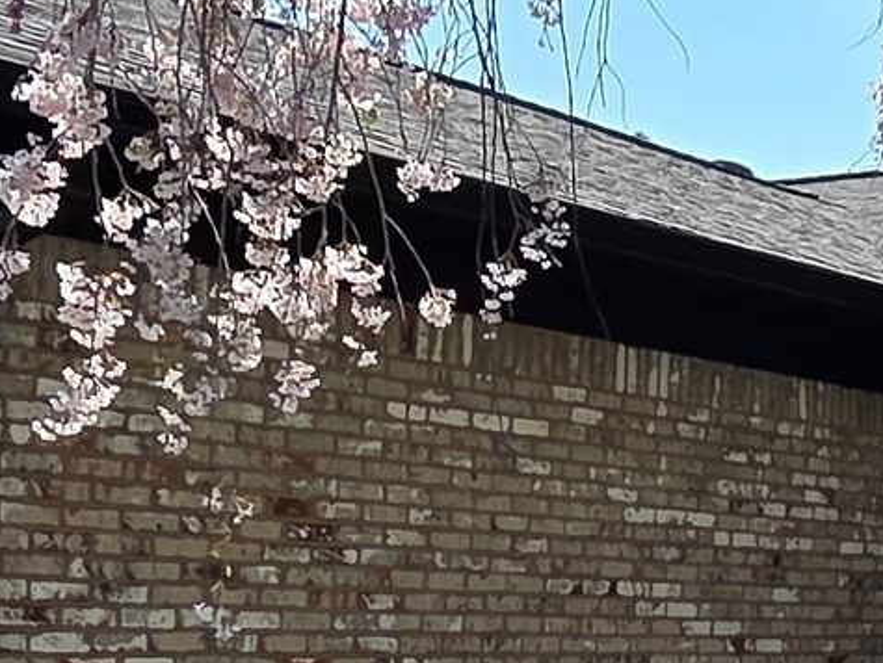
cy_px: 609
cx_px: 1039
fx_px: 2144
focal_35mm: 84
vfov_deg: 17.3
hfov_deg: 21.7
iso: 50
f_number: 2.2
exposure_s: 1/1571
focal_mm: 2.2
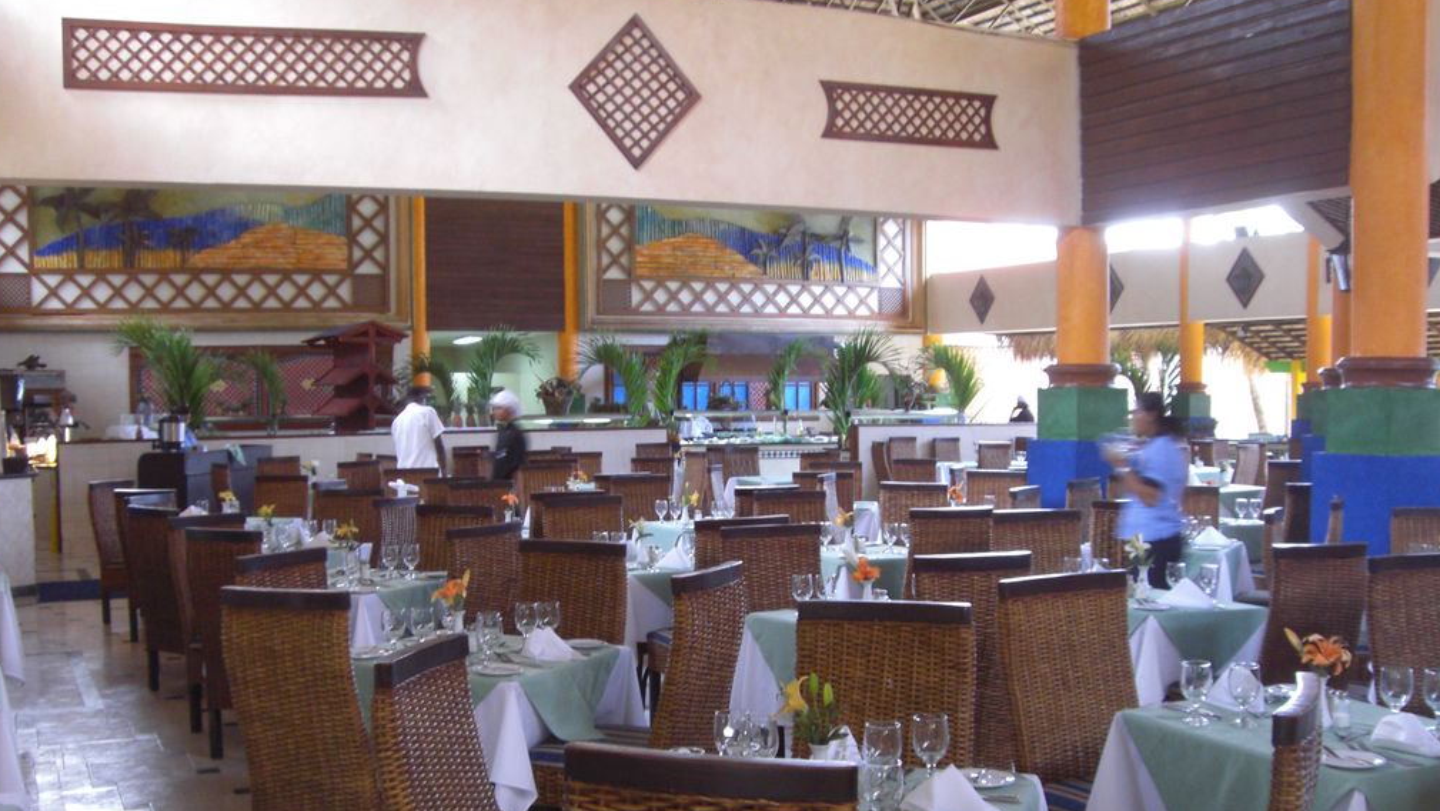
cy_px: 530
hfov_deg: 48.3
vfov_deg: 28.2
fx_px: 1604
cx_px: 711
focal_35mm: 42
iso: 200
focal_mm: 6.2
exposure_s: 1/13
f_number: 2.7
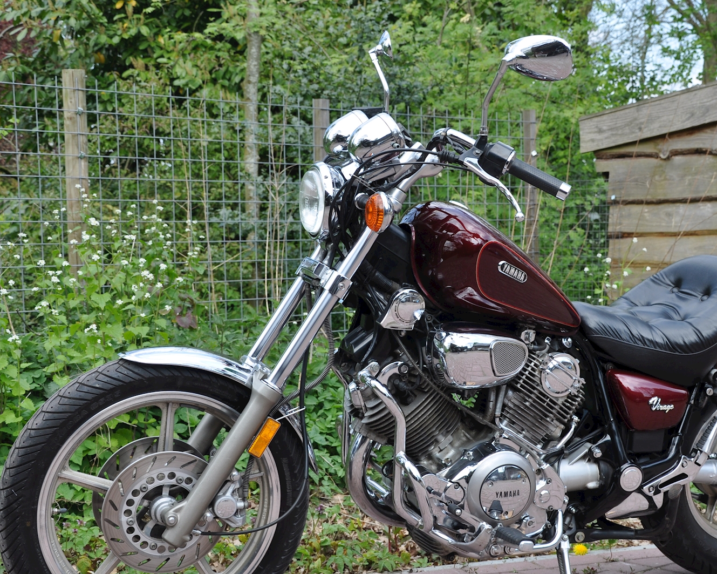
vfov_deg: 23.5
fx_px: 1379
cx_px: 440
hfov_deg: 29.1
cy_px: 334
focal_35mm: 65
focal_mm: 32
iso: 200
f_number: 7.1
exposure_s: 1/200
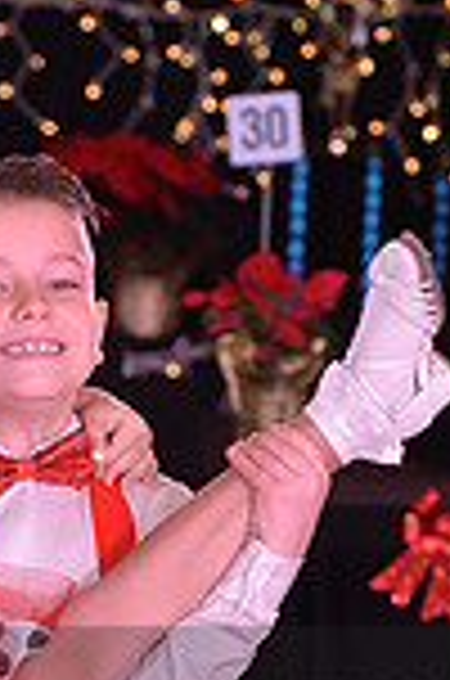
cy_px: 779
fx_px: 11602
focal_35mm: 616
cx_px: -128
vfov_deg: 3.3
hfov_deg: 2.2
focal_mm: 160
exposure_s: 1/250
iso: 2000
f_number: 6.3
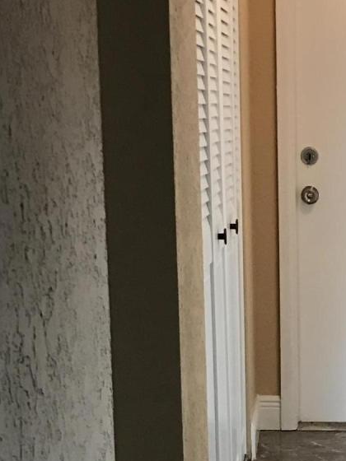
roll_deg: +0.5
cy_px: 479
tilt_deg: -13.0
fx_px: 1333
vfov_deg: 19.0
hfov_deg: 14.4
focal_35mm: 100
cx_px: 406
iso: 40
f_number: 1.8
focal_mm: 3.99
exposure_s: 1/15
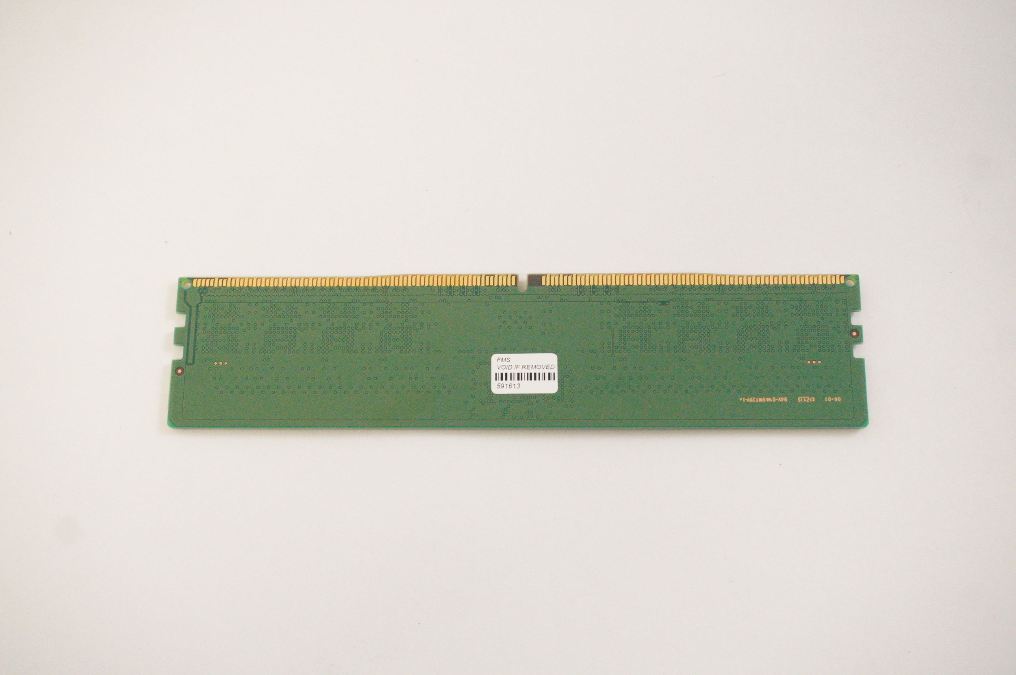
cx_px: 508
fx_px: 1353
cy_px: 338
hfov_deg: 41.1
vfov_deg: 28.0
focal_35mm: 48
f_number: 5.6
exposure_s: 1/320
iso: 6400
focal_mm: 32
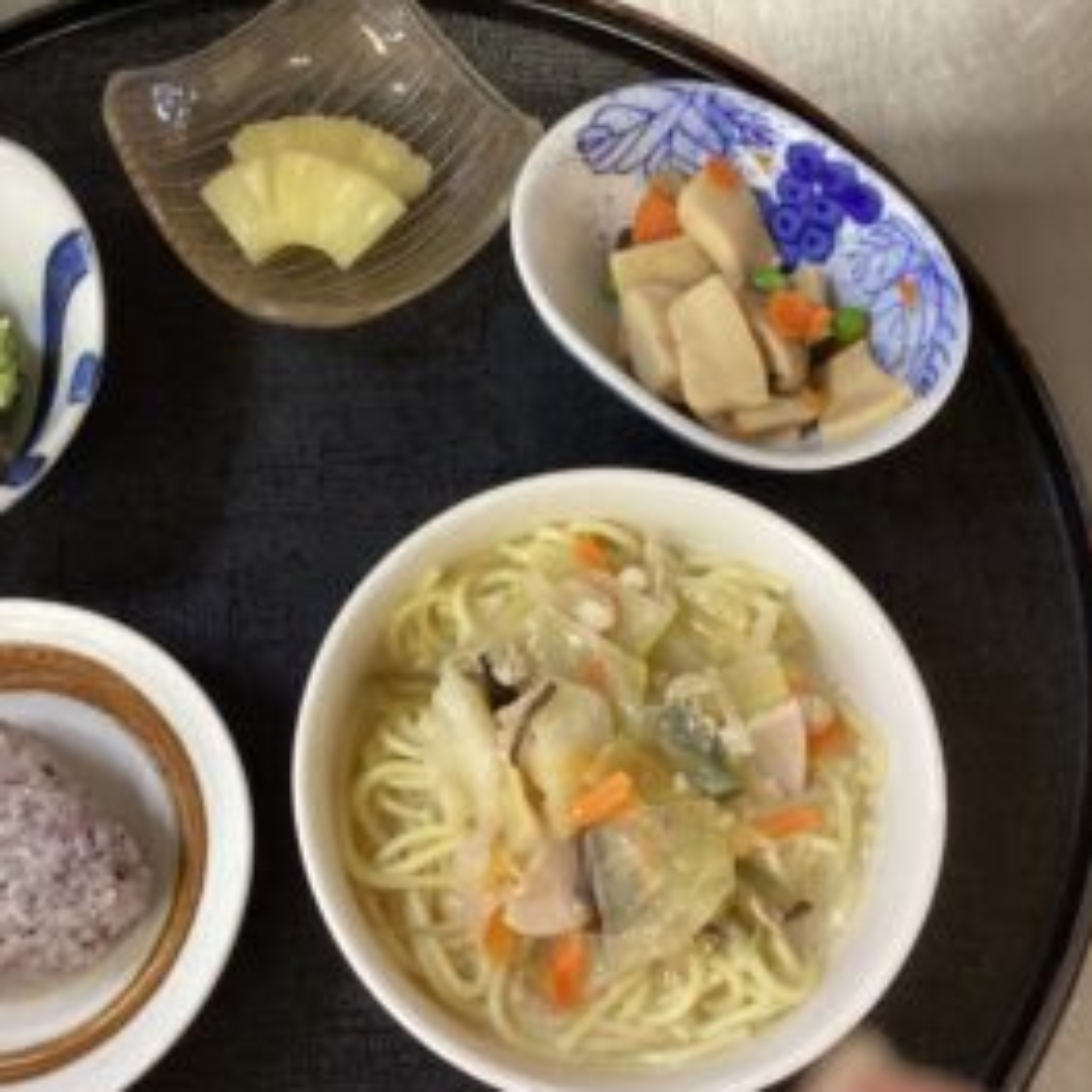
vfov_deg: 42.8
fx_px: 1392
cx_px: 405
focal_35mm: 39
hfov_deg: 42.5
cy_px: 558
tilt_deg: -71.6
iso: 250
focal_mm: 3.3
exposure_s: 1/60
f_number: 2.4
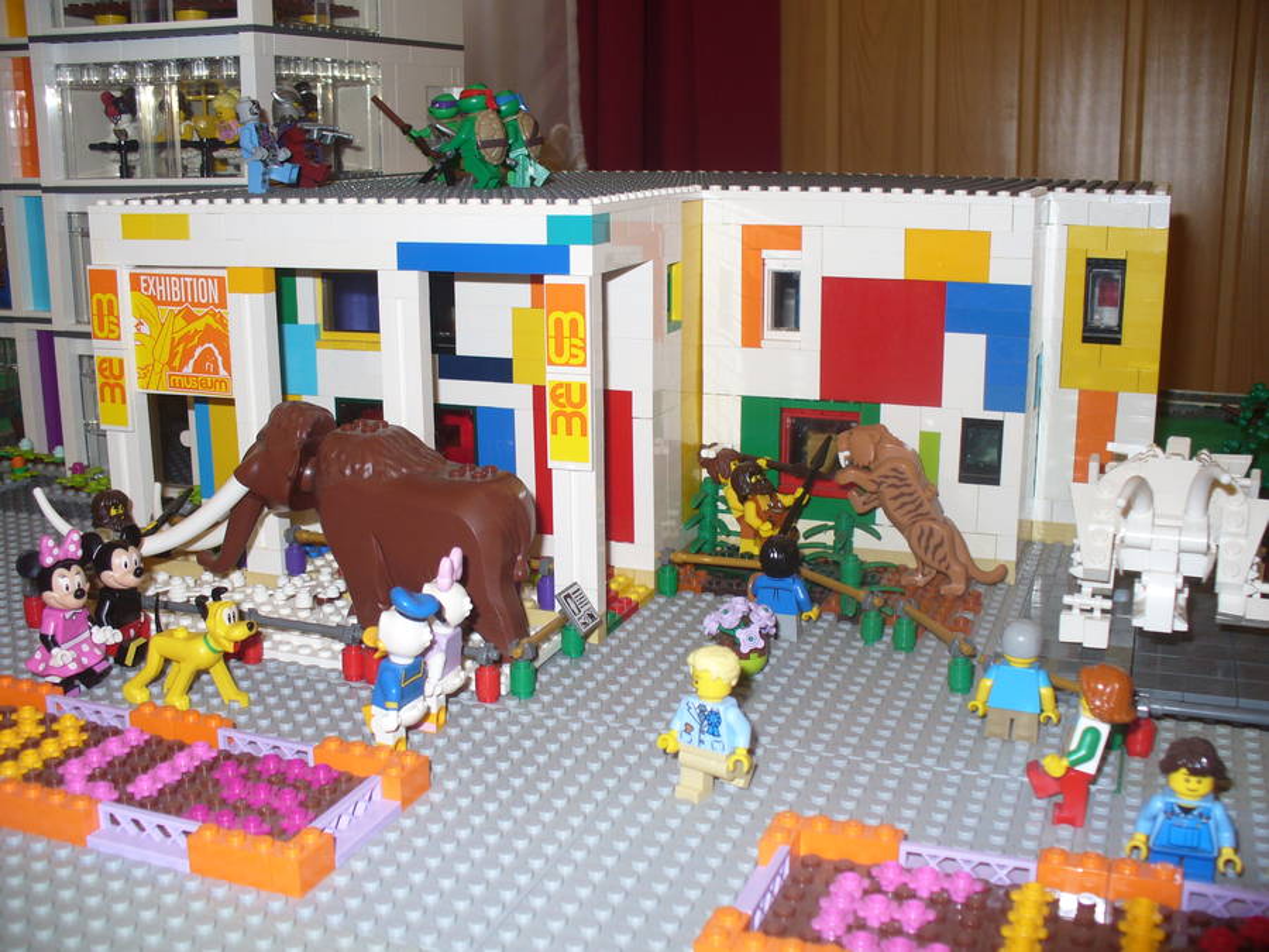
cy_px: 476
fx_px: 1356
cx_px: 634
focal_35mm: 37
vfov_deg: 38.7
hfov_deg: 50.1
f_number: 2.8
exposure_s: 1/30
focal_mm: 6.1
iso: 80
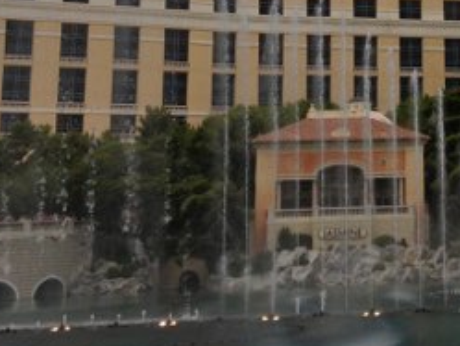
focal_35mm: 106
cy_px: -80
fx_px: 1409
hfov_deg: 18.1
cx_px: 445
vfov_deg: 13.6
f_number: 2.4
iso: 50
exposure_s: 1/3876
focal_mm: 4.13
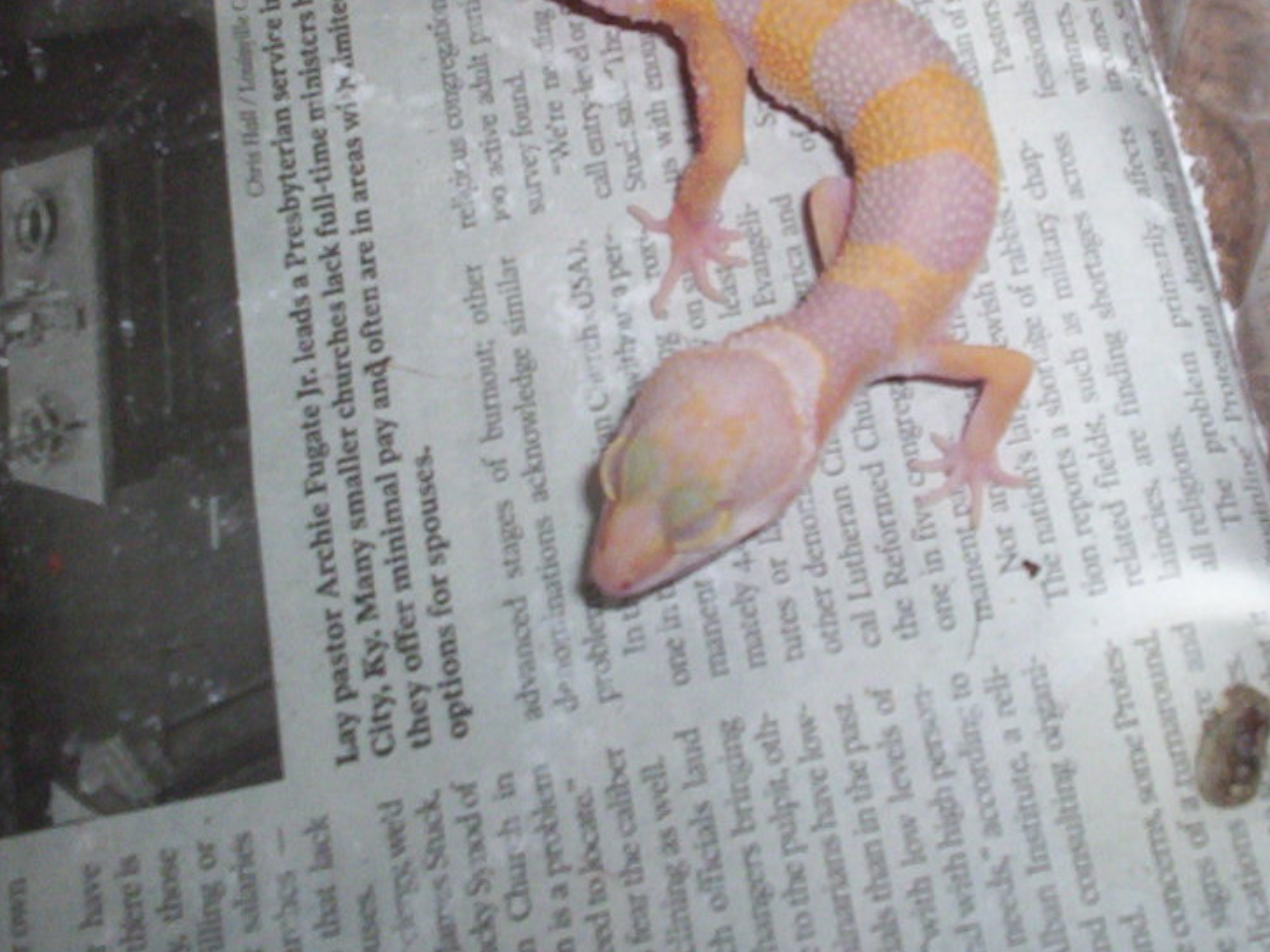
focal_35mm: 62
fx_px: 2274
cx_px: 962
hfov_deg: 30.6
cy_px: 210
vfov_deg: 23.3
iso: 140
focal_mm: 4.99
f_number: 4.5
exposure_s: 1/60
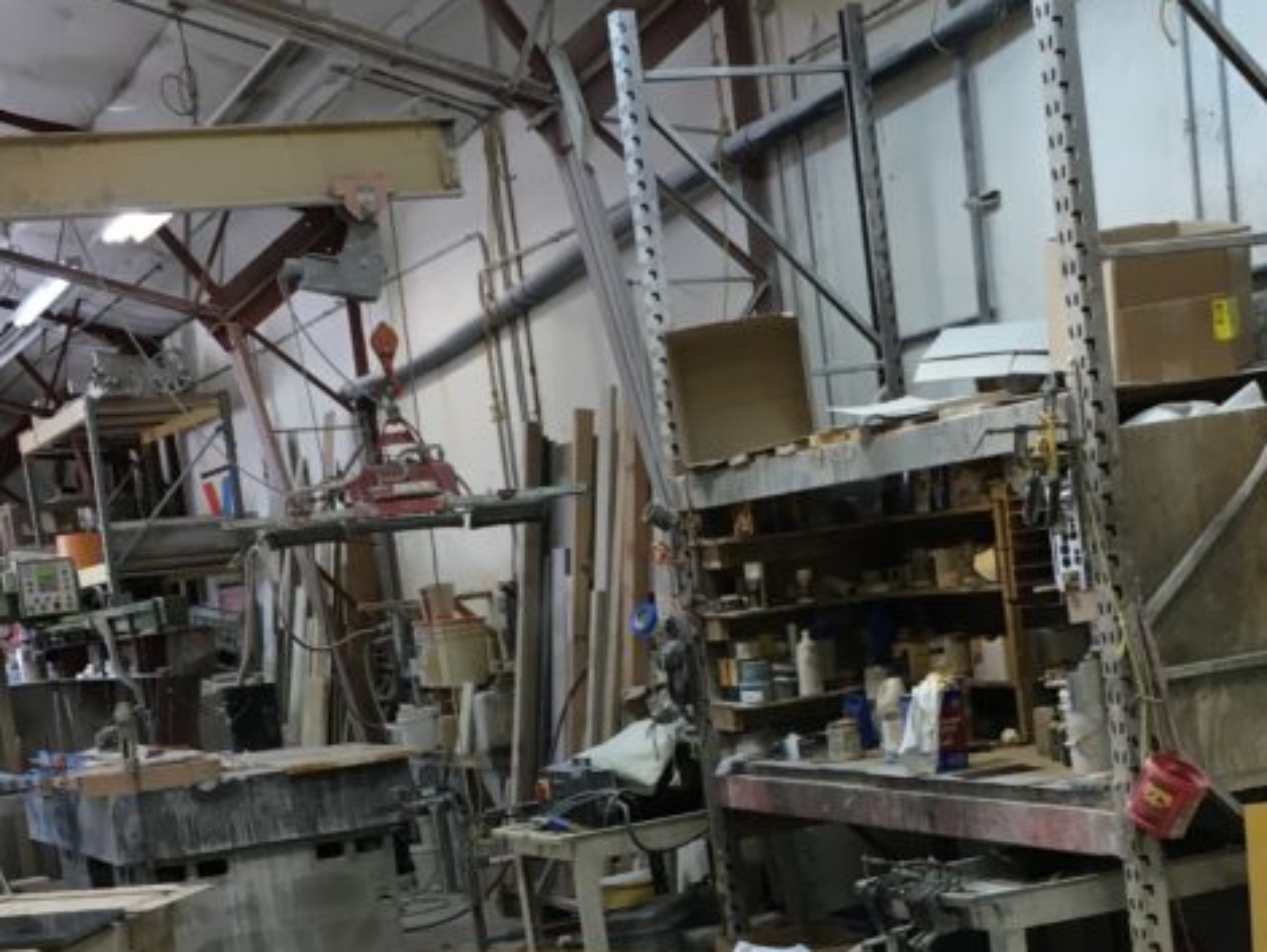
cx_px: 753
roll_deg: +6.4
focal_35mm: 63
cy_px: 871
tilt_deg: -7.9
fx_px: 2308
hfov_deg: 30.6
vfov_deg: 22.7
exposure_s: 1/30
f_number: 2.2
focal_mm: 4.15
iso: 50
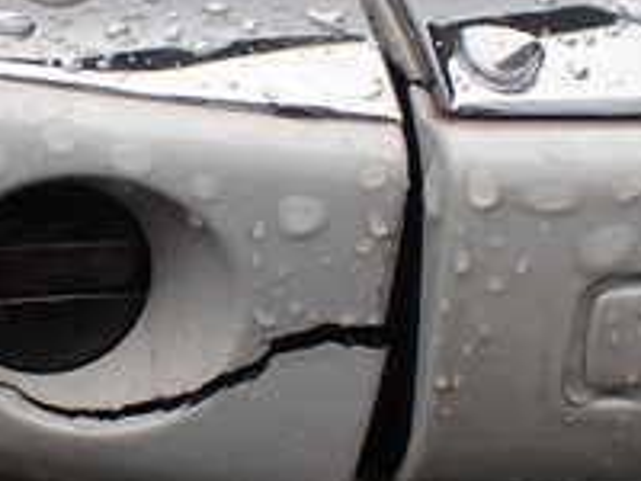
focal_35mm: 90
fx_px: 1667
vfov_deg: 16.4
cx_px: 189
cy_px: 250
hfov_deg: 21.6
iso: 100
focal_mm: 5.4
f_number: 3.2
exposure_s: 1/320
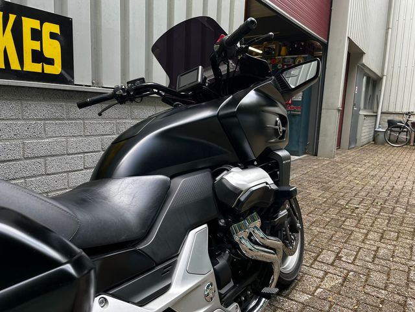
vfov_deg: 53.1
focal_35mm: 26
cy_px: 156
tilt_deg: -9.2
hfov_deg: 67.3
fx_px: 312
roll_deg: -1.6
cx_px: 208
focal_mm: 5.1
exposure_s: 1/156
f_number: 1.6
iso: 40
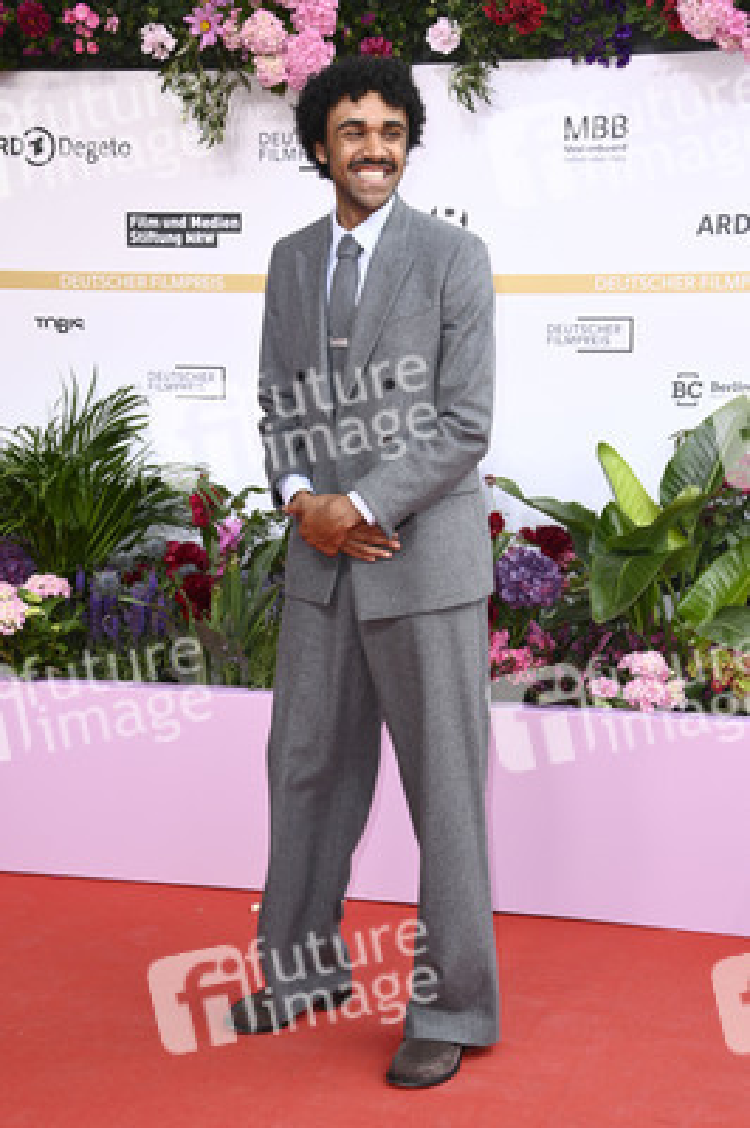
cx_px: 375
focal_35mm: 62
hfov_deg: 21.9
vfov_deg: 32.4
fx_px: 1941
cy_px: 564
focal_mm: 62
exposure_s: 1/250
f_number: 5.6
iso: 800
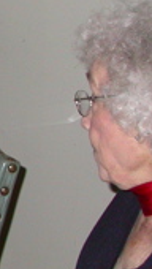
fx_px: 1114
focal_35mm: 156
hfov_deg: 7.1
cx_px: -266
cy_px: 85
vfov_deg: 13.7
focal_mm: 7.85
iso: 200
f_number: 2.6
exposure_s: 1/60
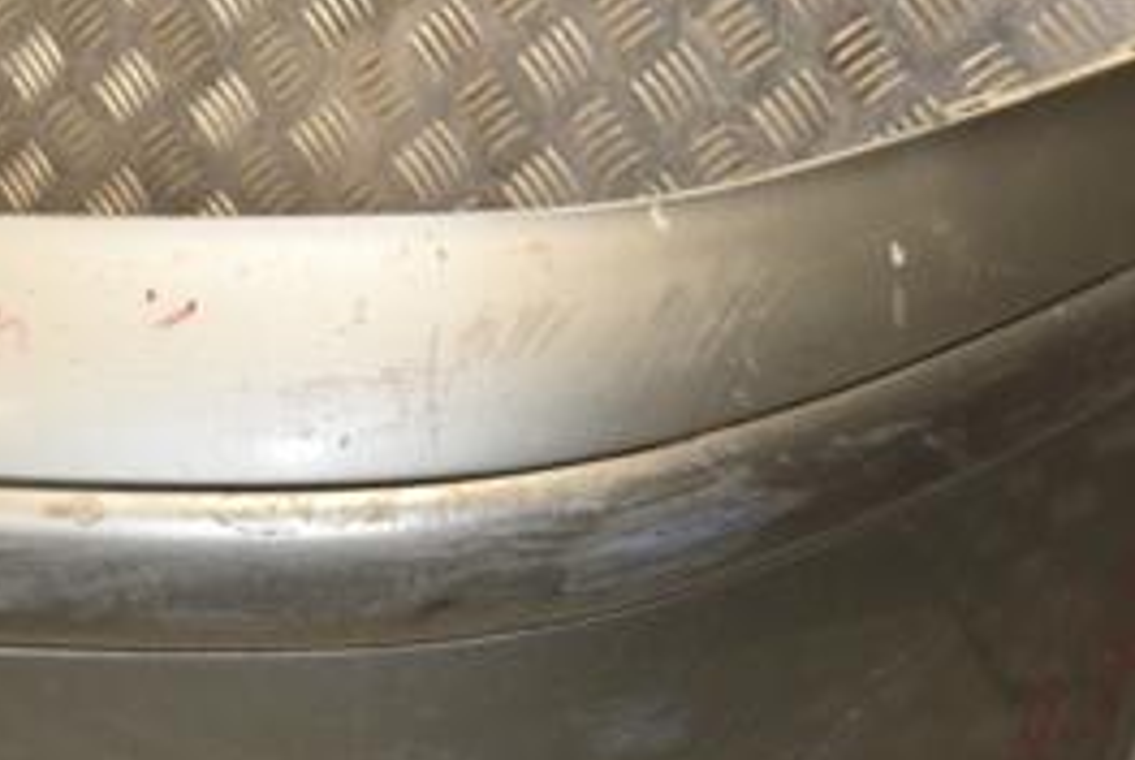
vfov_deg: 16.7
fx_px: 2588
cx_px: 501
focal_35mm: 82
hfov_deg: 24.7
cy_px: 358
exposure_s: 1/200
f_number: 9
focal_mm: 24
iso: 800
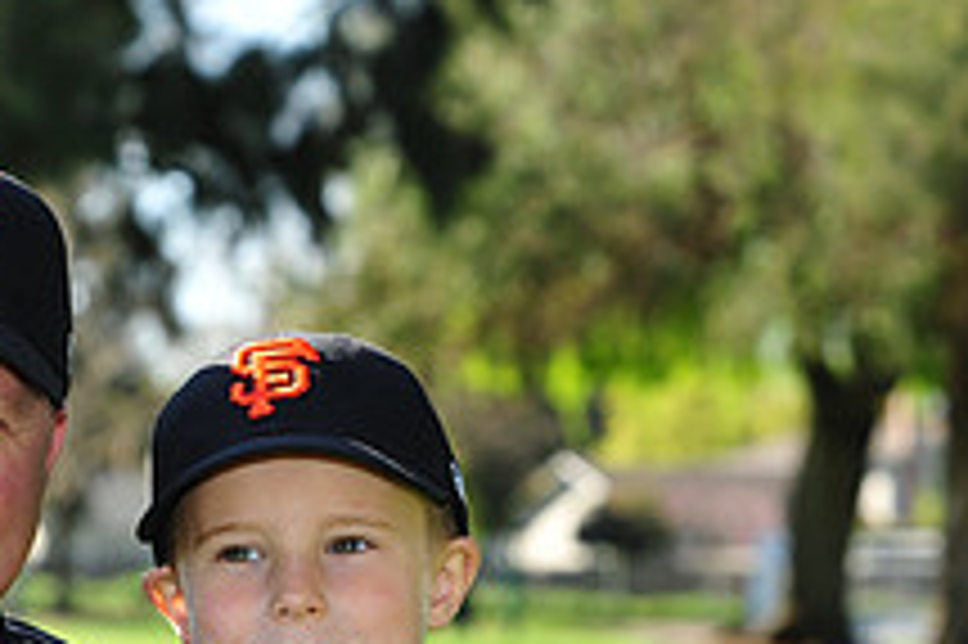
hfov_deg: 8.8
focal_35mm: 232
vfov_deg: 5.9
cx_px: -167
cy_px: 775
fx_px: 6233
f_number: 6.3
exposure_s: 1/250
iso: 200
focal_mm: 86
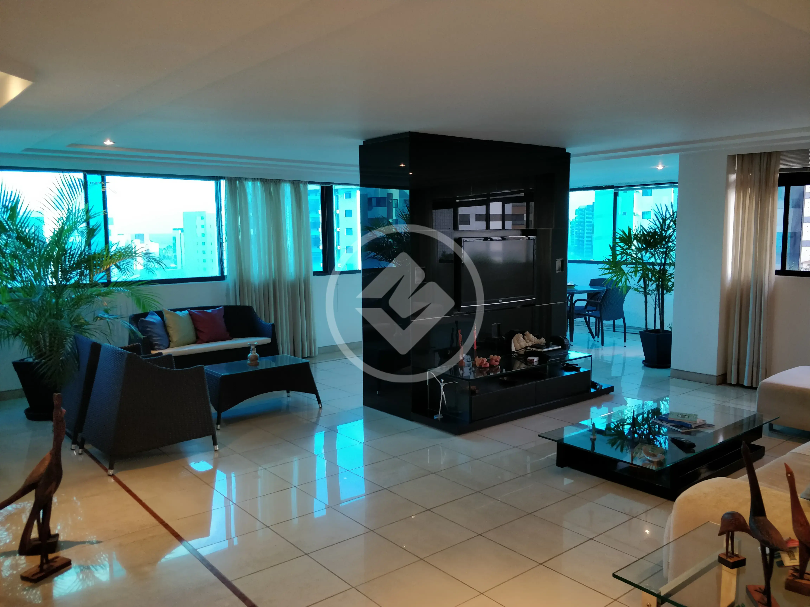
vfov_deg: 56.8
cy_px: 304
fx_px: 562
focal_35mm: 24
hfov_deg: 71.6
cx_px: 405
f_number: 1.7
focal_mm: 4.1
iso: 400
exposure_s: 1/50
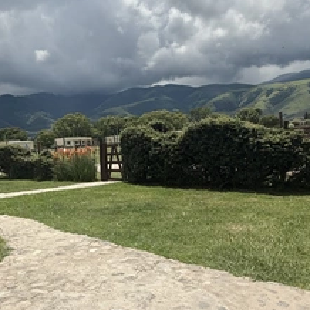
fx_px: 253
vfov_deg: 62.7
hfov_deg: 60.8
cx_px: 94
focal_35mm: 25
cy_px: 173
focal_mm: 2.22
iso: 50
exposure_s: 1/3891
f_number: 2.2
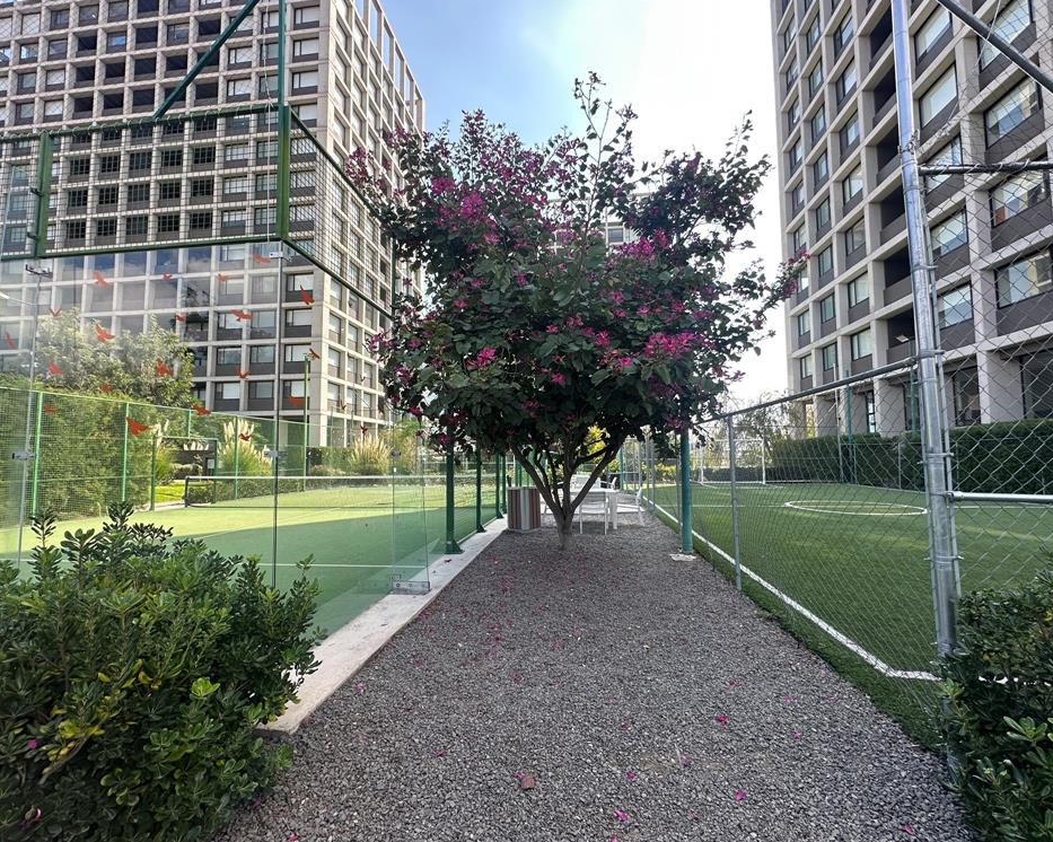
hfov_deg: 96.8
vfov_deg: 84.0
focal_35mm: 15
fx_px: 467
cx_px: 532
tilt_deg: +3.3
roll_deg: +0.5
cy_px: 426
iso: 40
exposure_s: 1/385
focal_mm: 2.22
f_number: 2.2
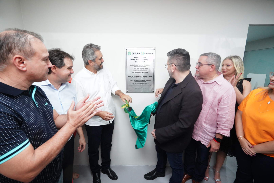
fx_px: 122
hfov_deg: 96.7
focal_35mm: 16
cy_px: 92
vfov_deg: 73.8
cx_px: 137
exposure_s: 1/125
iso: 6400
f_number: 8
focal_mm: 16
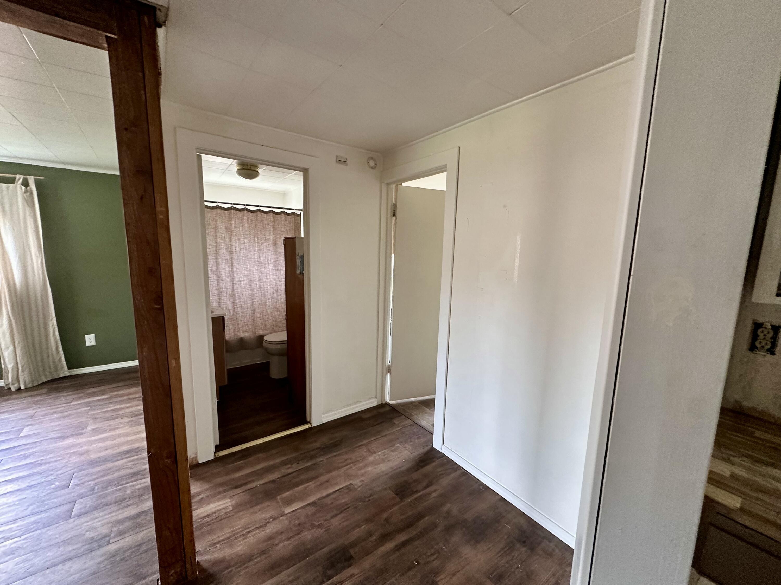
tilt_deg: -6.6
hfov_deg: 102.1
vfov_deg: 85.7
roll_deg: -1.9
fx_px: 316
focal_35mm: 14
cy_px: 292
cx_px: 390
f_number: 2.2
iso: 320
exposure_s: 1/67
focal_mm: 2.22
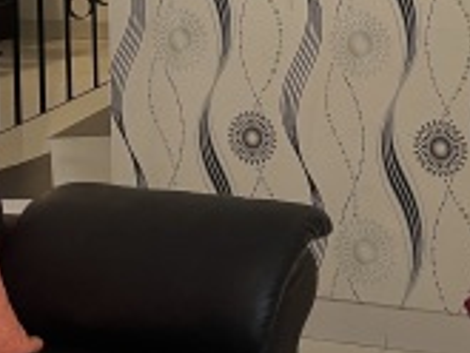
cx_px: 491
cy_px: -157
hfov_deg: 20.3
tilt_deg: -1.5
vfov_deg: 14.9
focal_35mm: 93
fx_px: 1264
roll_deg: +1.1
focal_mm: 5.1
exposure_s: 1/50
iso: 80
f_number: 1.6
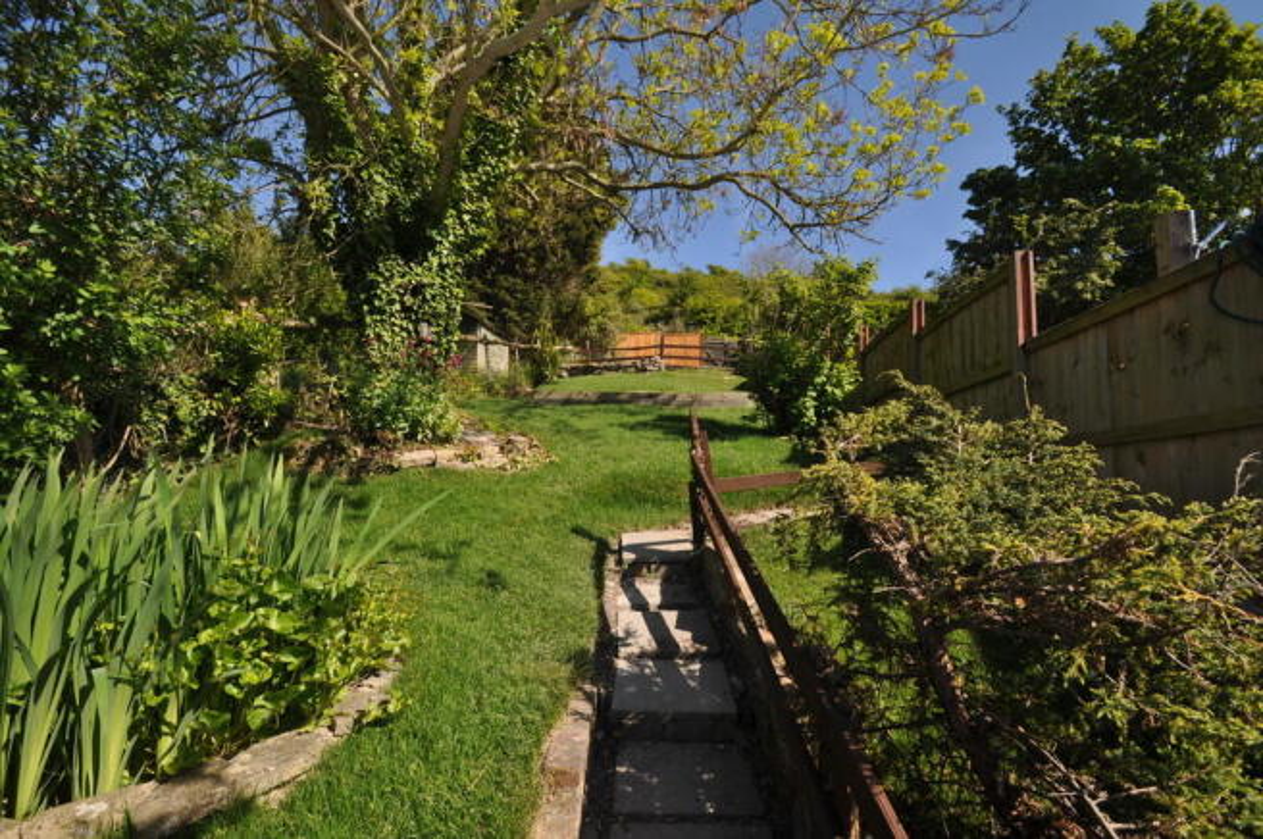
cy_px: 420
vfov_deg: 77.2
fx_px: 526
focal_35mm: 15
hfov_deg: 100.4
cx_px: 632
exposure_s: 1/200
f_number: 9
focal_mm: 10
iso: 200
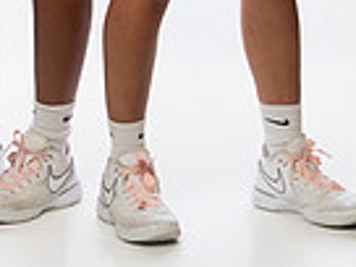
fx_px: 2293
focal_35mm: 223
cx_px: 89
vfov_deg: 6.4
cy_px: -304
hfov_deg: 8.9
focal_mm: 70
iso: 640
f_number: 5.6
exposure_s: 1/250
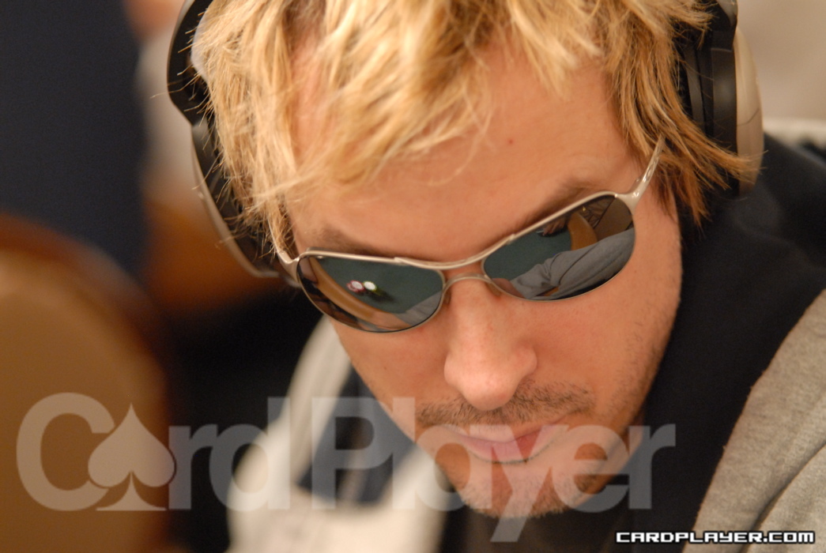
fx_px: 4308
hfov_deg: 11.0
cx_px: 413
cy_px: 276
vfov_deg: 7.3
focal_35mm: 188
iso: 1000
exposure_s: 1/40
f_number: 2.8
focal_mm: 125
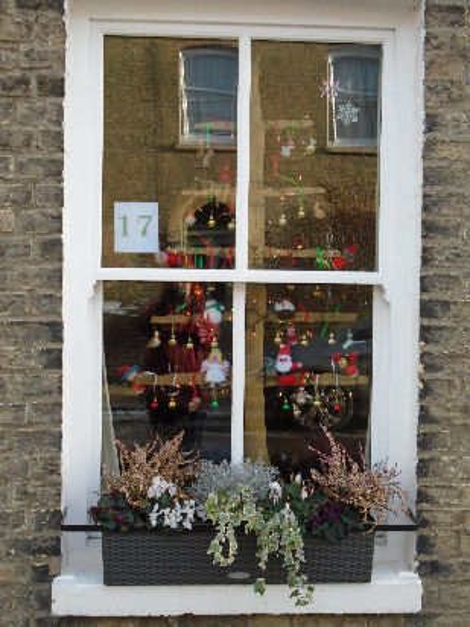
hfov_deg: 29.7
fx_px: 887
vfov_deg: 38.9
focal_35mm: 49
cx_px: 235
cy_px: 314
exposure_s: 1/125
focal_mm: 8.7
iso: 100
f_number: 4.5
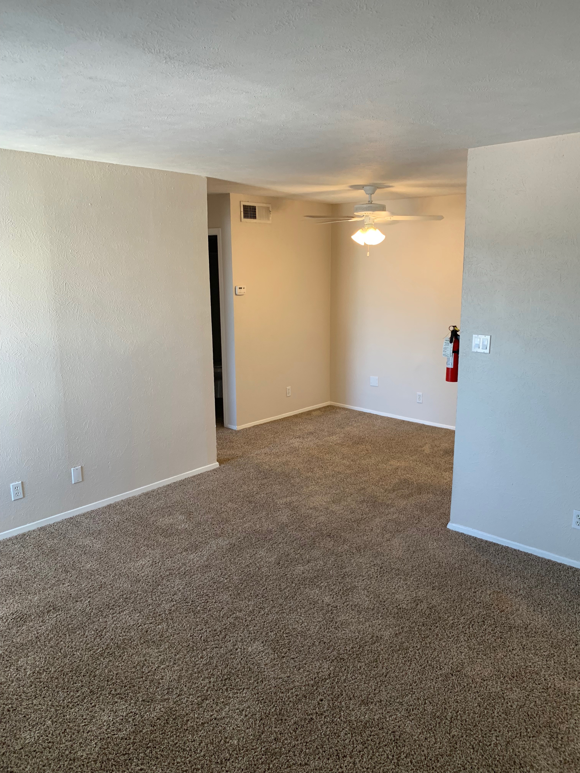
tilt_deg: -11.2
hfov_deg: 53.1
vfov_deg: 67.3
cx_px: 290
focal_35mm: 26
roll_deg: +0.2
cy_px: 386
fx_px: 581
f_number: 1.8
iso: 100
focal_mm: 4.25
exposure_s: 1/60
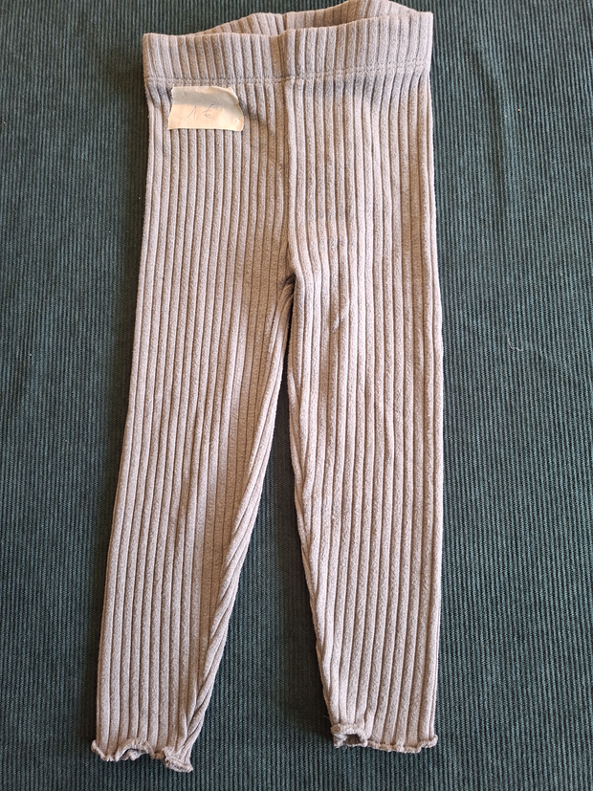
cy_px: 396
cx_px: 296
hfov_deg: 58.9
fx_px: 525
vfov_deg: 73.9
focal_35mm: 23
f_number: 1.8
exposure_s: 1/50
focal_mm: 5.54
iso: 160
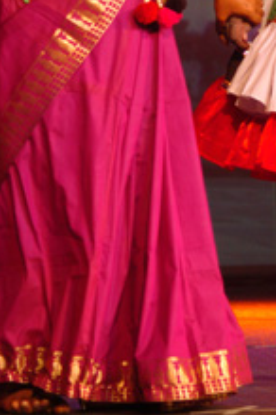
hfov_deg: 7.6
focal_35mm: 180
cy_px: -58
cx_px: 288
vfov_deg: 11.3
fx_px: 2076
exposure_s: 1/125
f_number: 2.8
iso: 400
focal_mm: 44
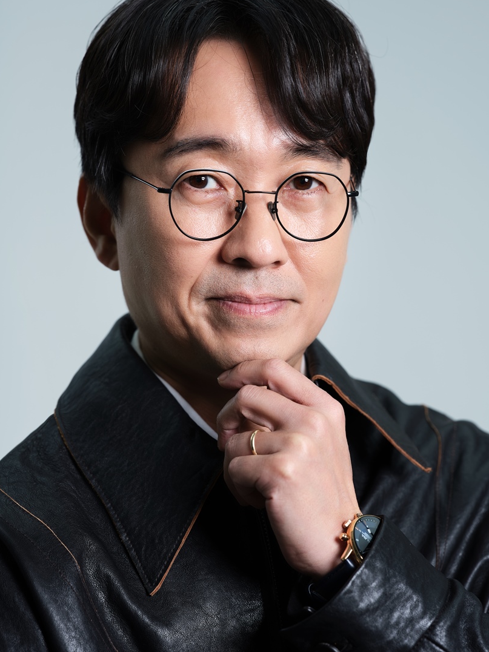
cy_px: 325
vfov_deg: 20.2
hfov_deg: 15.2
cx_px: 241
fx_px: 1827
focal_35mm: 97
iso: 100
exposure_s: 1/125
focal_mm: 110
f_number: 5
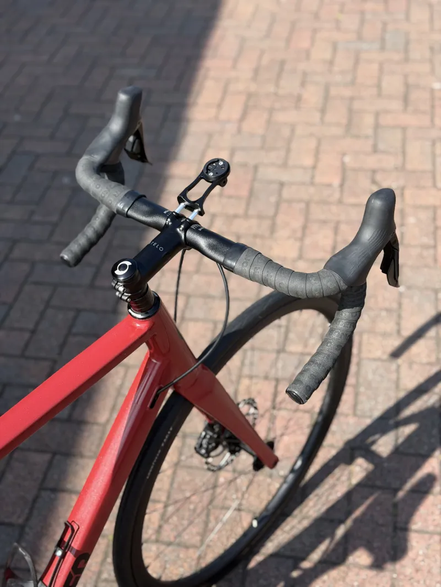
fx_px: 815
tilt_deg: -40.0
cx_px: 220
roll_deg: +1.9
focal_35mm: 48
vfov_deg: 39.6
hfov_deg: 30.3
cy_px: 294
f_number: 1.78
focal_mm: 6.76
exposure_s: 1/2088
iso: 64
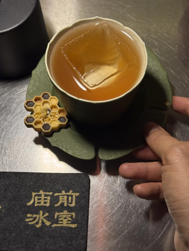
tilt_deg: -65.6
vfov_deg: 39.7
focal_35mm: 48
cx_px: 94
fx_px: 349
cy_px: 126
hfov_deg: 30.3
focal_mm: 6.76
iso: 500
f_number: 1.78
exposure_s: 1/40
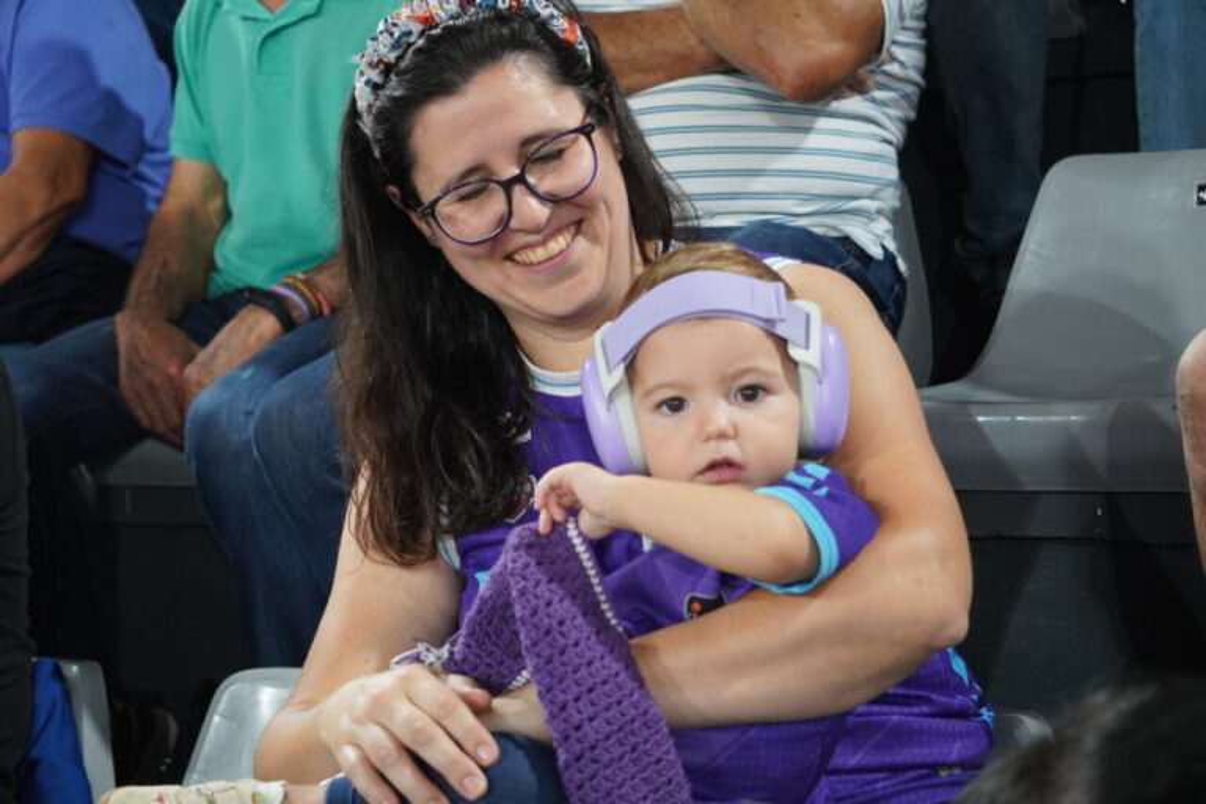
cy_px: 402
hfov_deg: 24.6
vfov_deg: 16.6
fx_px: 2764
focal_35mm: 82
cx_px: 603
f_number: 4.5
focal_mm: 55
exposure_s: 1/160
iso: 1250
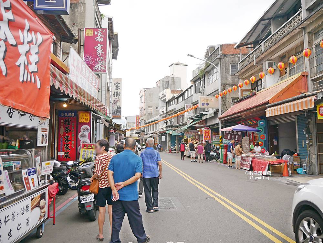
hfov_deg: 63.4
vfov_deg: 49.8
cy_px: 122
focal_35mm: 28
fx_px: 261
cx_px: 162
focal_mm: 14
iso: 200
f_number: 3.5
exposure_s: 1/400
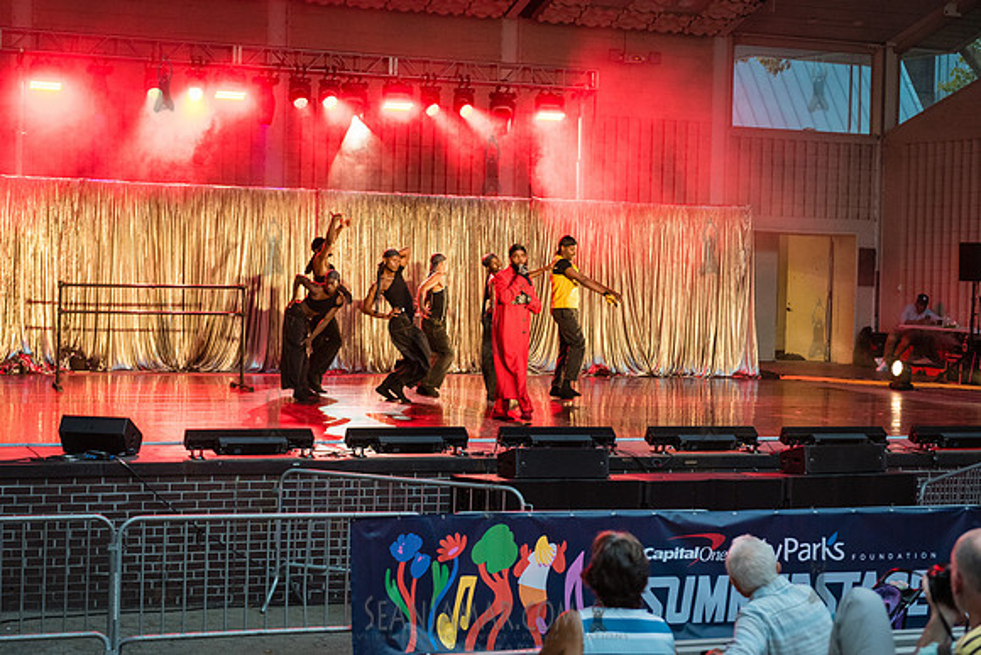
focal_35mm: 70
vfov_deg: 19.5
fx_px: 1908
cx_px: 490
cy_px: 328
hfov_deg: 28.8
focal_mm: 70
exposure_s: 1/250
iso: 4000
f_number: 3.5
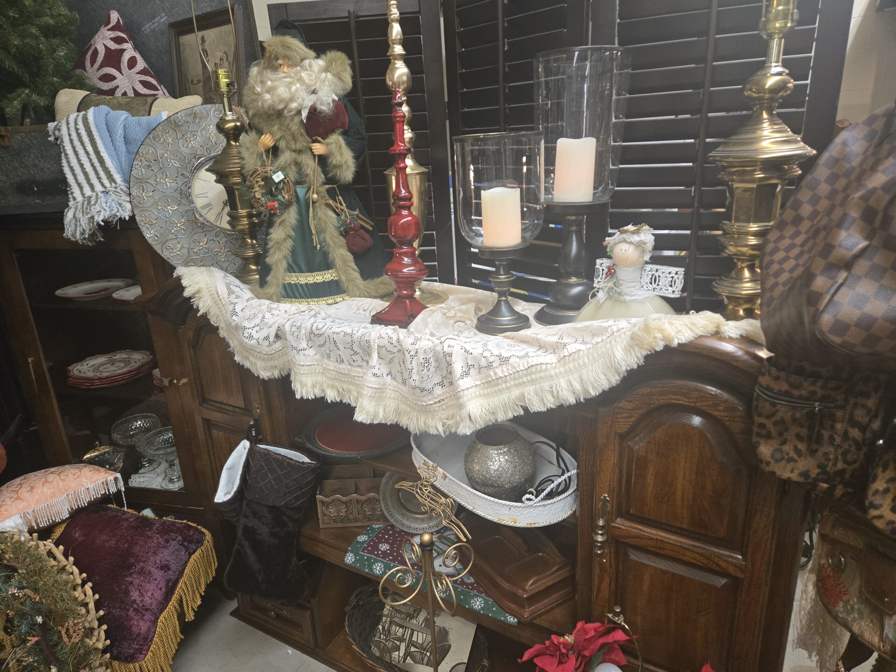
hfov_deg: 73.9
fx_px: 595
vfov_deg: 58.9
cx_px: 448
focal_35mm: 23
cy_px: 336
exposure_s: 1/120
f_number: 1.8
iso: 500
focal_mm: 5.4
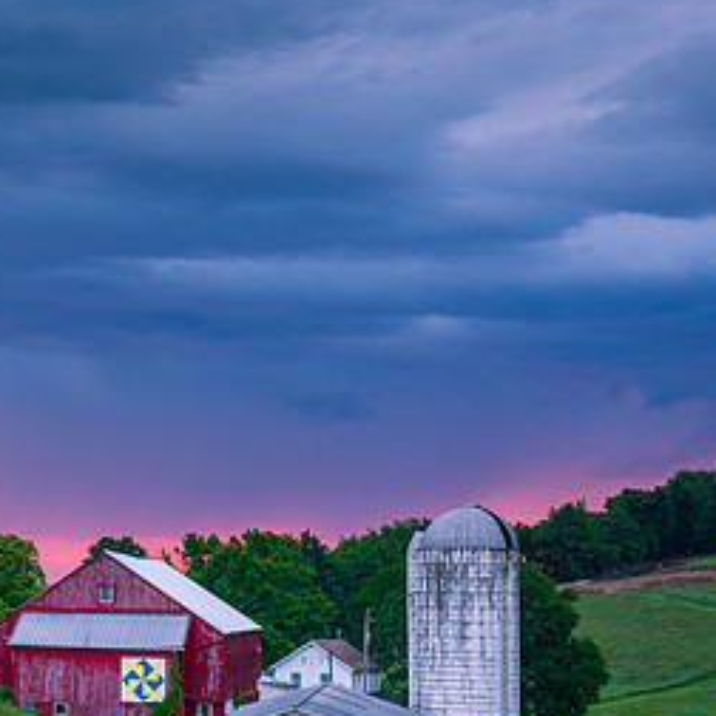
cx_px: -105
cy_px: 487
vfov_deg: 18.4
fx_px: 2200
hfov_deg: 17.7
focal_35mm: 94
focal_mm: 48
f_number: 13
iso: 64
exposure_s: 1/1.43
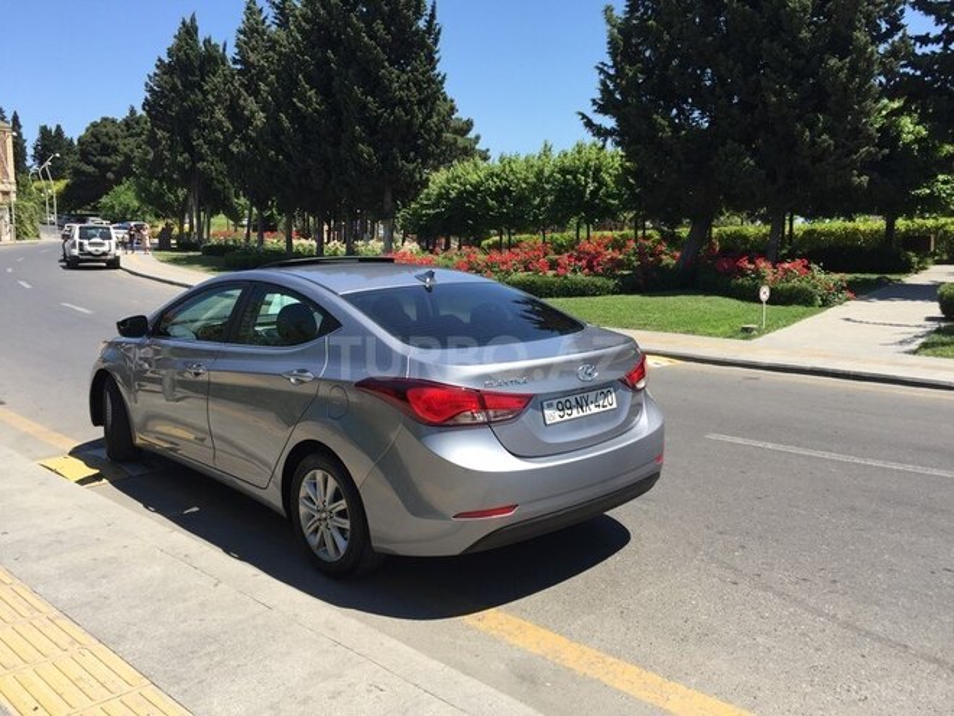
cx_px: 477
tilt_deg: -8.0
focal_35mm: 29
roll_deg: -1.3
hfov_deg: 61.7
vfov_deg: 48.2
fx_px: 799
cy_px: 358
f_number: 2.2
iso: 32
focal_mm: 4.15
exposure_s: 1/1364
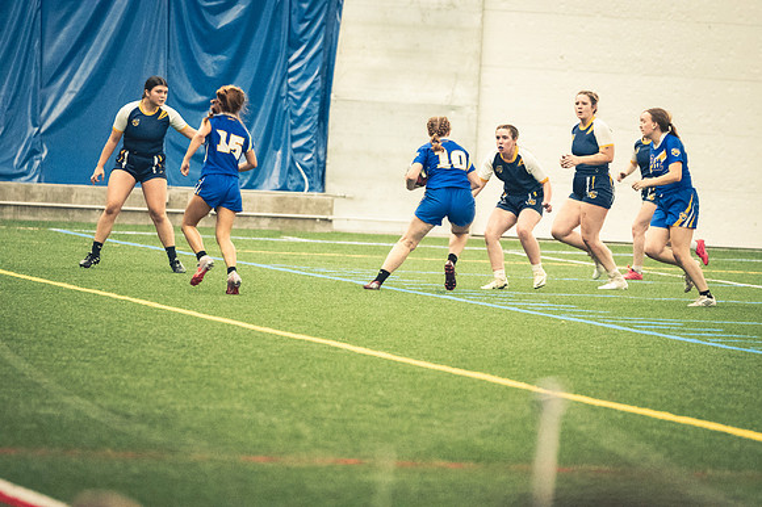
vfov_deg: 4.6
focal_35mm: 300
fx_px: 6346
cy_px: 254
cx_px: 381
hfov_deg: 6.9
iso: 12800
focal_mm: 200
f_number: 2.8
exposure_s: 1/500
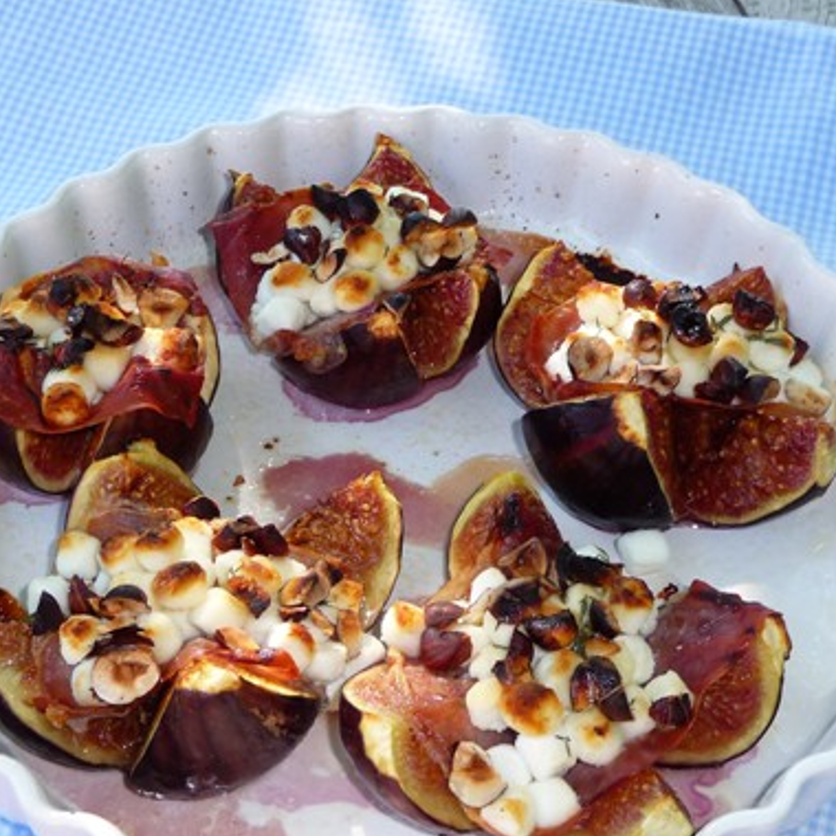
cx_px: 383
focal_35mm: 67
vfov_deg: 25.7
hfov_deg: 25.7
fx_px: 1831
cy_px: 504
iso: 100
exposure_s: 1/30
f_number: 4.1
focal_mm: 7.6
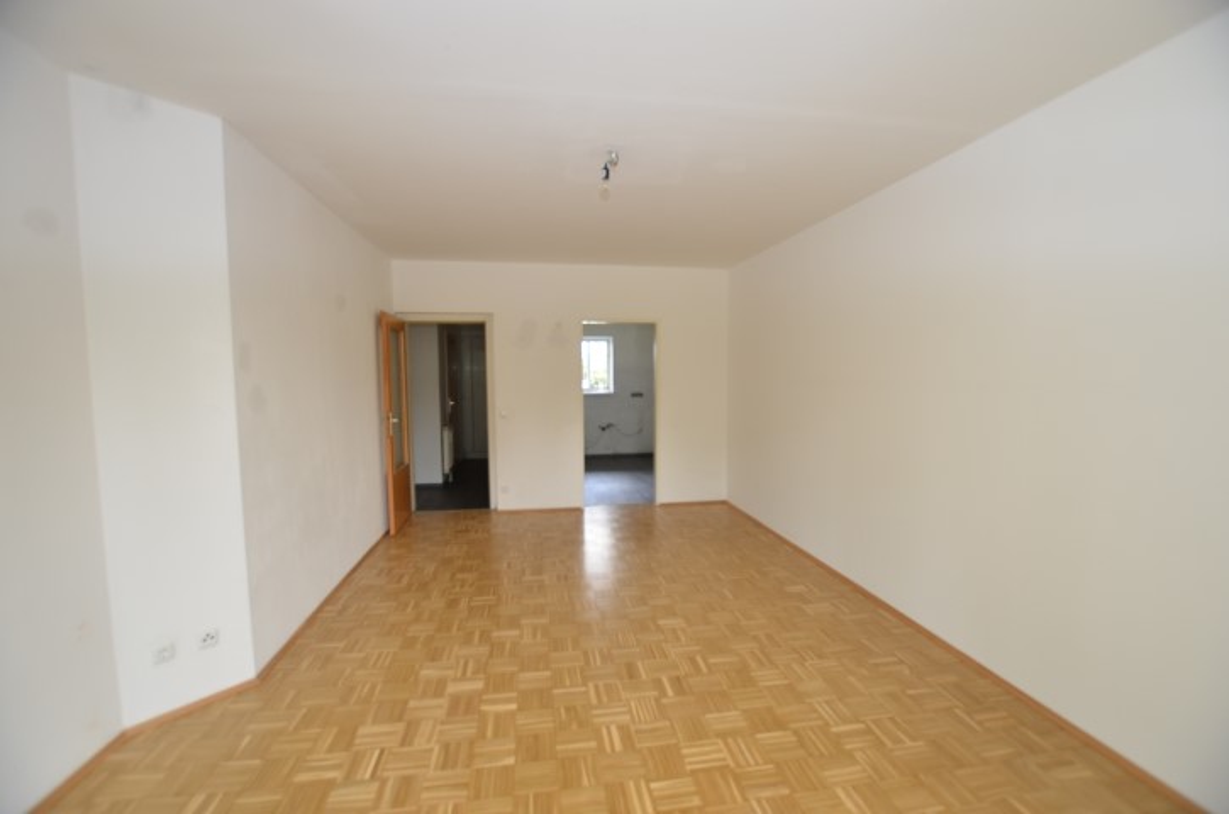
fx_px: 511
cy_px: 407
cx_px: 614
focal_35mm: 15
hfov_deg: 100.5
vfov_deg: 77.1
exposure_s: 1/60
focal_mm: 10
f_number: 4
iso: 360
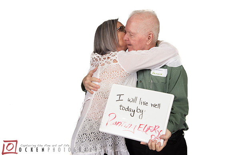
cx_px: 111
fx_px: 381
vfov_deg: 23.0
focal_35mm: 59
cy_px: 68
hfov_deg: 33.9
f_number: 8
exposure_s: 1/80
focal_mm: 52
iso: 800
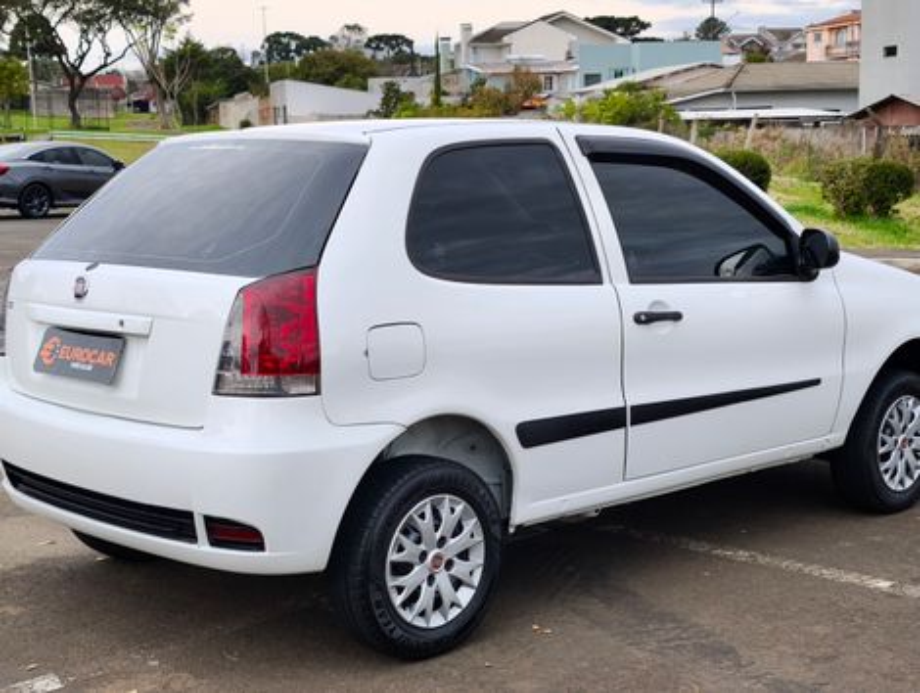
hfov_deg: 52.6
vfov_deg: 40.8
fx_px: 932
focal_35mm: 35
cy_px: 346
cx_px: 460
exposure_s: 1/986
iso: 50
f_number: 1.6
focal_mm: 6.57
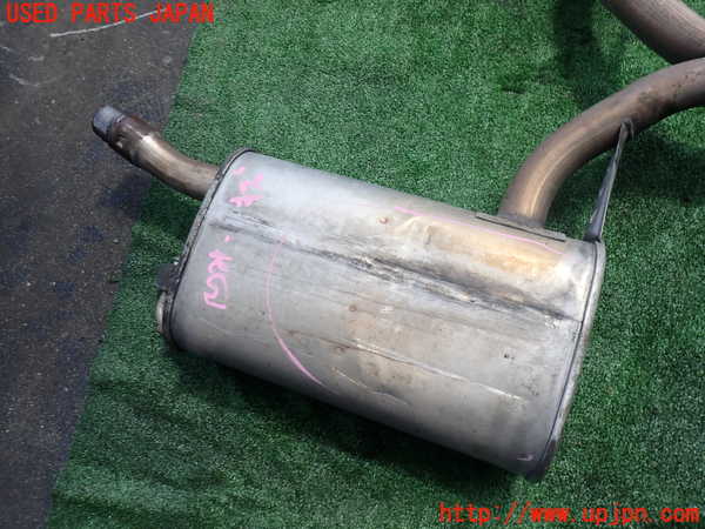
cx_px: 352
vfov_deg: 54.9
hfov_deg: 69.4
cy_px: 264
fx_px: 509
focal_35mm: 25
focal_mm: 4.5
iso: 100
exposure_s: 1/800
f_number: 2.8
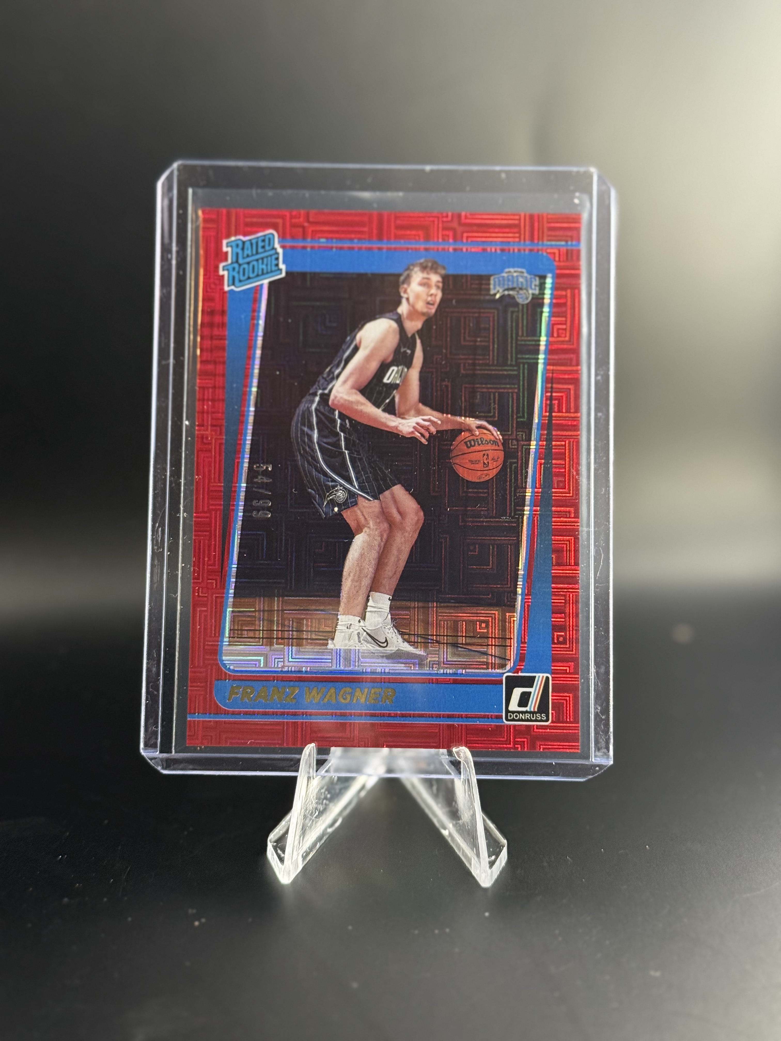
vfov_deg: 39.7
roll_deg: -1.2
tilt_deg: -18.6
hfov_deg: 30.3
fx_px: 1444
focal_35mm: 48
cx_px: 390
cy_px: 520
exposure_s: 1/43
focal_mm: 6.76
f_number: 1.78
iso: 250
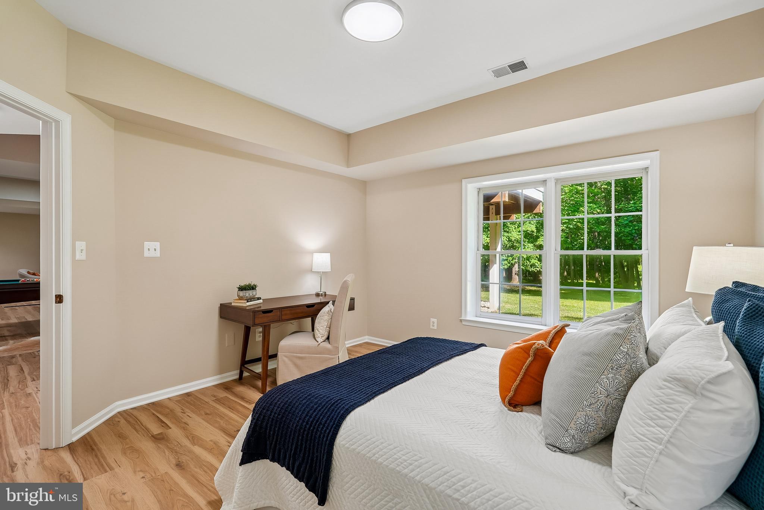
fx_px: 350
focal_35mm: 16
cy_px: 255
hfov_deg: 95.0
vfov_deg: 72.1
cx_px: 382
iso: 100
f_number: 8
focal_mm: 16.5
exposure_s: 1/1.67
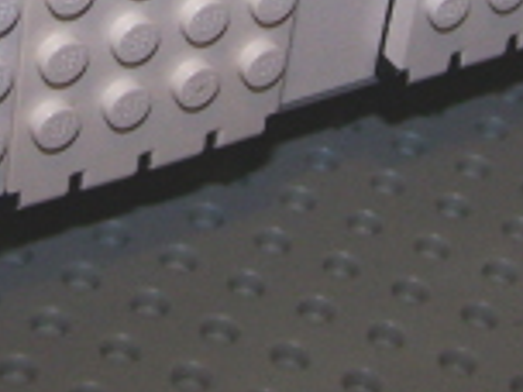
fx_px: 2417
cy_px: -230
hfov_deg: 12.3
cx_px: 127
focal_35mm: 160
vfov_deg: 9.0
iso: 140
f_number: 2.8
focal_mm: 6.3
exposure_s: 1/60
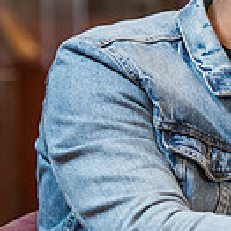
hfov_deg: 4.4
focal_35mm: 396
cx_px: 342
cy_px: 41
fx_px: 2990
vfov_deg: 4.4
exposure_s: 1/160
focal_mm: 105
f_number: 2.8
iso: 640
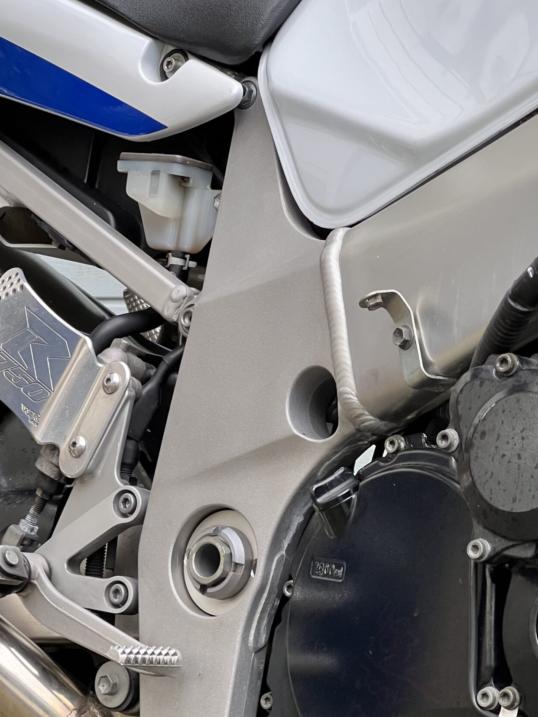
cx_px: 207
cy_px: 468
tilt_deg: -8.3
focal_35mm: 119
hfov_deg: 12.4
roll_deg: +1.4
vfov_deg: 16.5
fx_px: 2466
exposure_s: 1/99
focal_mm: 9
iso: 160
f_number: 2.8
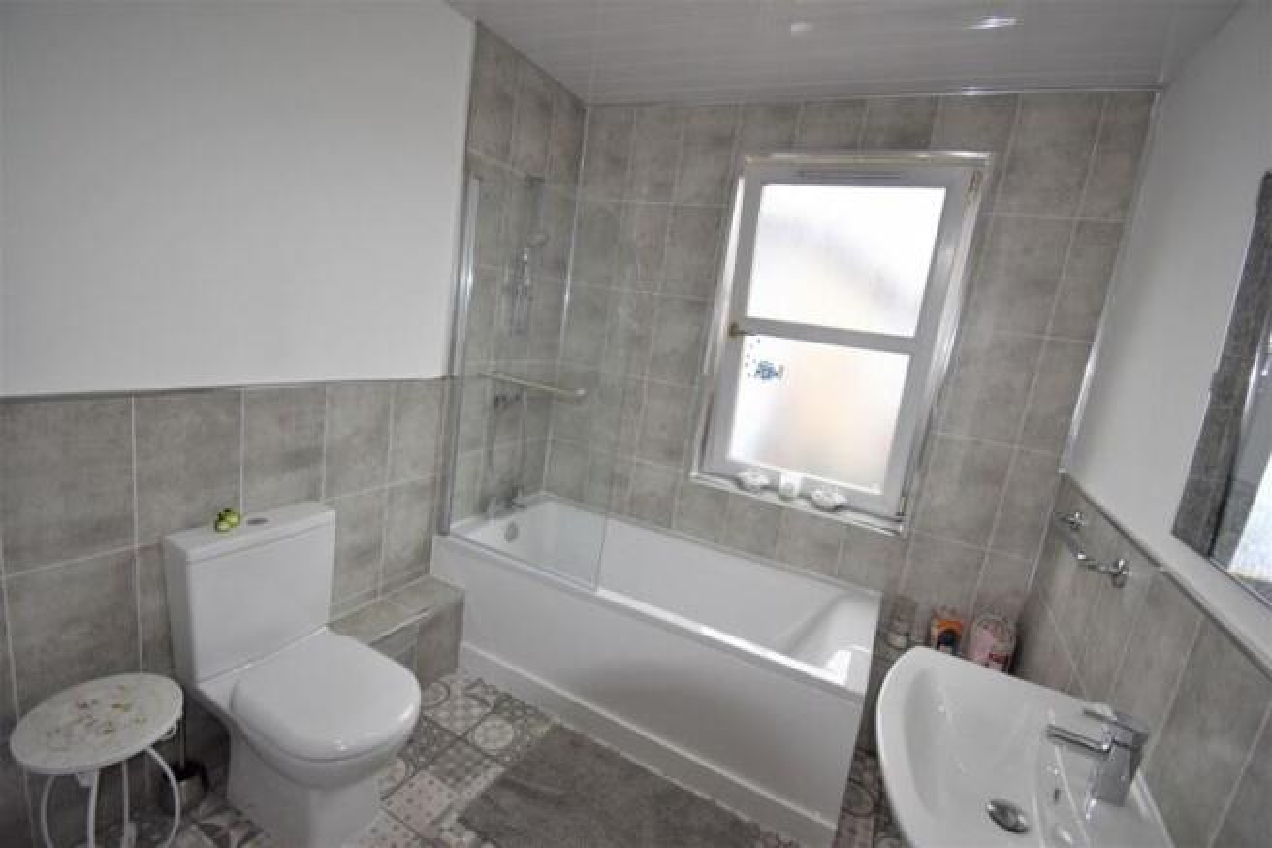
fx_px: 530
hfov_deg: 100.4
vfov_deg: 77.3
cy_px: 424
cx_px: 636
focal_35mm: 15
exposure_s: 1/200
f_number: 5
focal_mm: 10
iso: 360
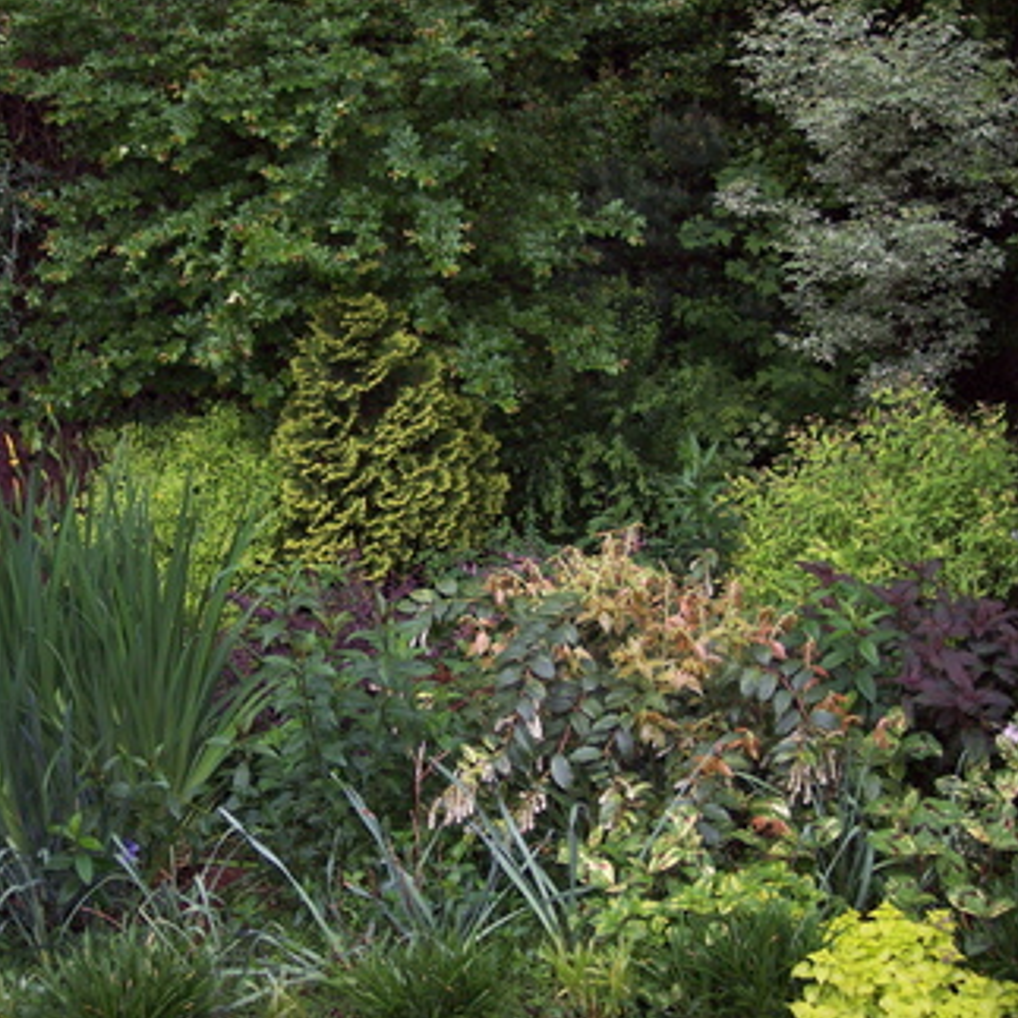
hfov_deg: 36.1
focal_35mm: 47
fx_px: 1564
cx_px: 507
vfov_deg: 36.1
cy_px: 514
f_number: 2.8
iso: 140
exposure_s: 1/60
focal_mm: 8
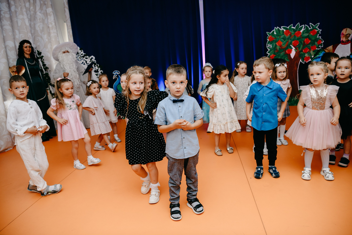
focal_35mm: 26
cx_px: 176
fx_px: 254
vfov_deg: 49.6
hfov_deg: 69.4
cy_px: 118
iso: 250
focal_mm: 26
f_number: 4
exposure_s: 1/160
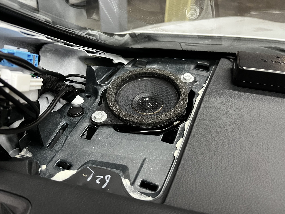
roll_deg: -2.4
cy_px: 107
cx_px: 142
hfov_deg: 67.3
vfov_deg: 53.1
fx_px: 214
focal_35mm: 26
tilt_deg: -36.9
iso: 400
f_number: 1.6
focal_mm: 5.1
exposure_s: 1/50
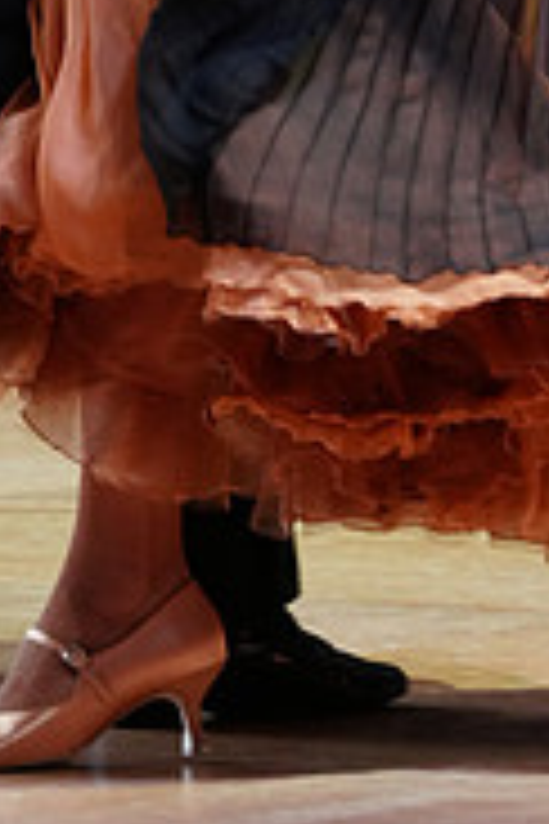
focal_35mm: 530
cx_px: 389
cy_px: -459
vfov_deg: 3.9
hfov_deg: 2.6
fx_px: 12123
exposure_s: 1/320
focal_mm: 167
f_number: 4
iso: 2500
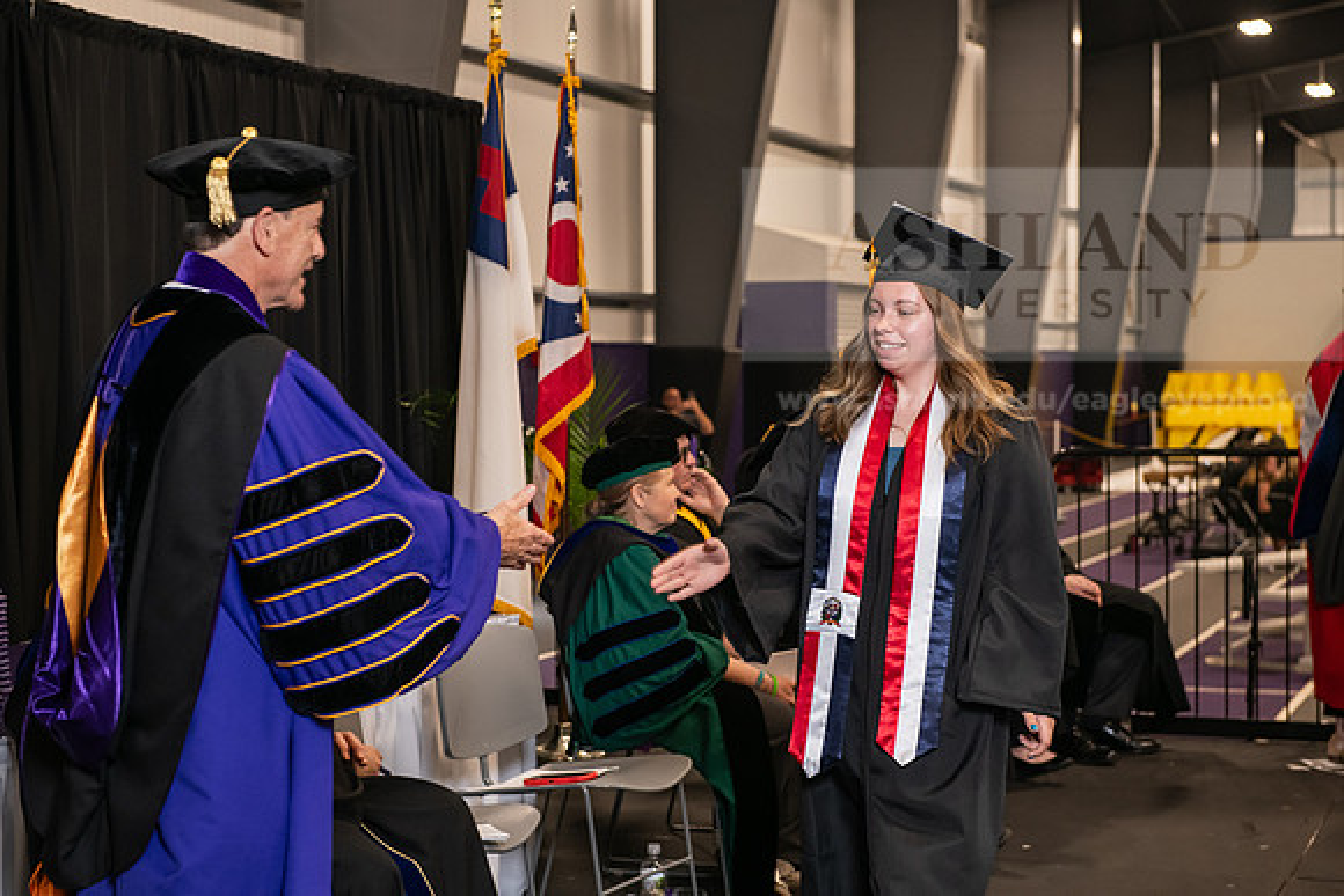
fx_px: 2614
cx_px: 672
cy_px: 448
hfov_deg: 28.8
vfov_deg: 19.5
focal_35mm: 70
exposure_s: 1/125
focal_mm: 70
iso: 1600
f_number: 5
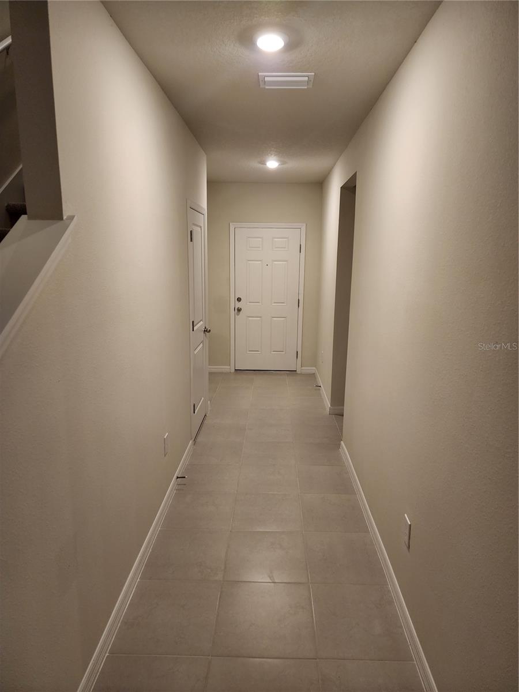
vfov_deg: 73.9
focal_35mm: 23
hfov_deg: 58.9
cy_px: 346
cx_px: 260
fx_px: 460
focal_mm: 6.4
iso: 320
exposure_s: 1/120
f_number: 1.8
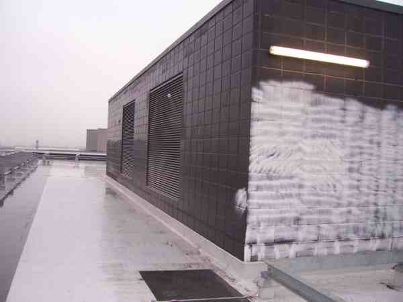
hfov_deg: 54.0
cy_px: 151
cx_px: 202
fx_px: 396
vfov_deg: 41.8
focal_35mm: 34
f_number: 2.7
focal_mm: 5.6
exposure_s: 1/90
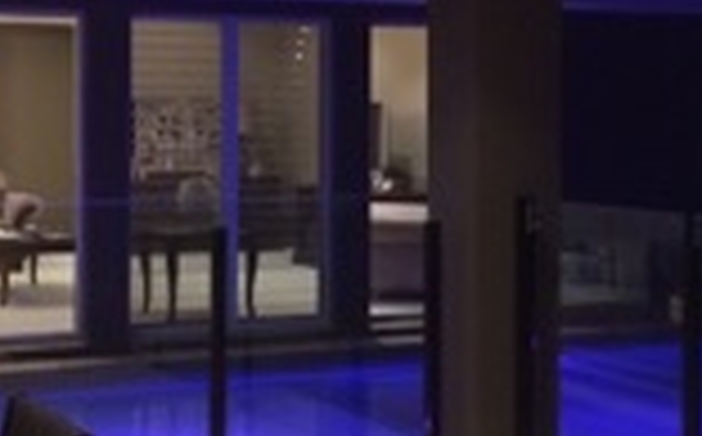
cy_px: 94
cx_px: 274
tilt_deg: +1.0
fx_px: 1509
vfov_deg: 16.4
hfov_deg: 26.1
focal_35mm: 79
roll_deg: -0.2
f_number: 2.2
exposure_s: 1/15
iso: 320
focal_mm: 4.15
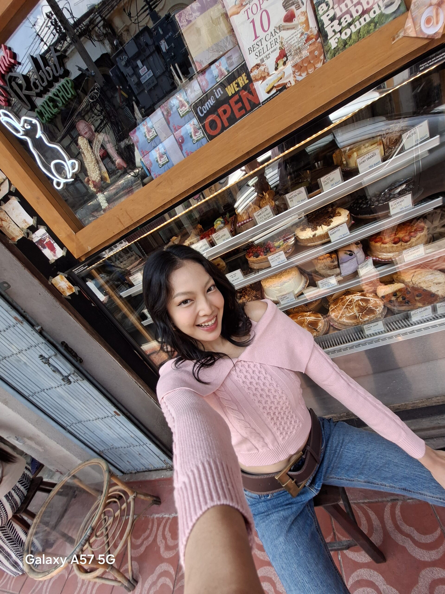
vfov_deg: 106.2
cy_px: 297
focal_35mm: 13
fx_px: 223
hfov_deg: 89.9
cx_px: 222
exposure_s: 1/213
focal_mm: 1.74
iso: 40
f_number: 2.2
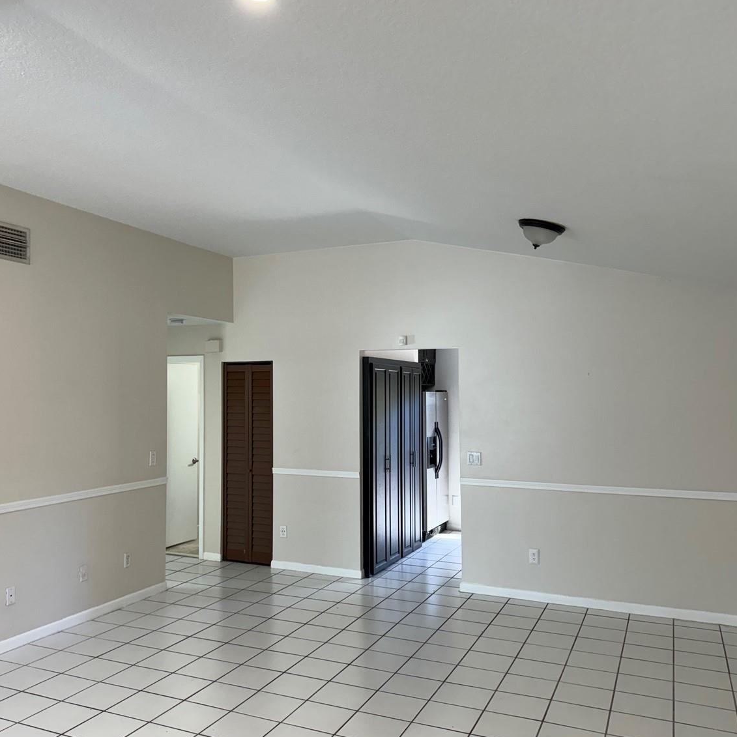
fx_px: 723
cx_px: 301
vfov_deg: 54.0
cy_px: 375
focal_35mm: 30
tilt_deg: +1.2
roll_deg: +0.0
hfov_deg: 53.7
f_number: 1.78
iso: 125
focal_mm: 6.86
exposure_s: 1/120
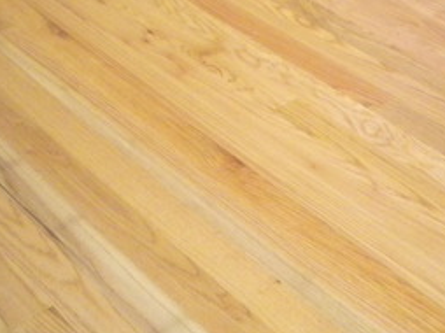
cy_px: 34
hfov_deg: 27.7
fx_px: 886
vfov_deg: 20.8
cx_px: 347
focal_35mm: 69
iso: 800
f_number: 3.1
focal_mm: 6.3
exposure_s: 1/57.5
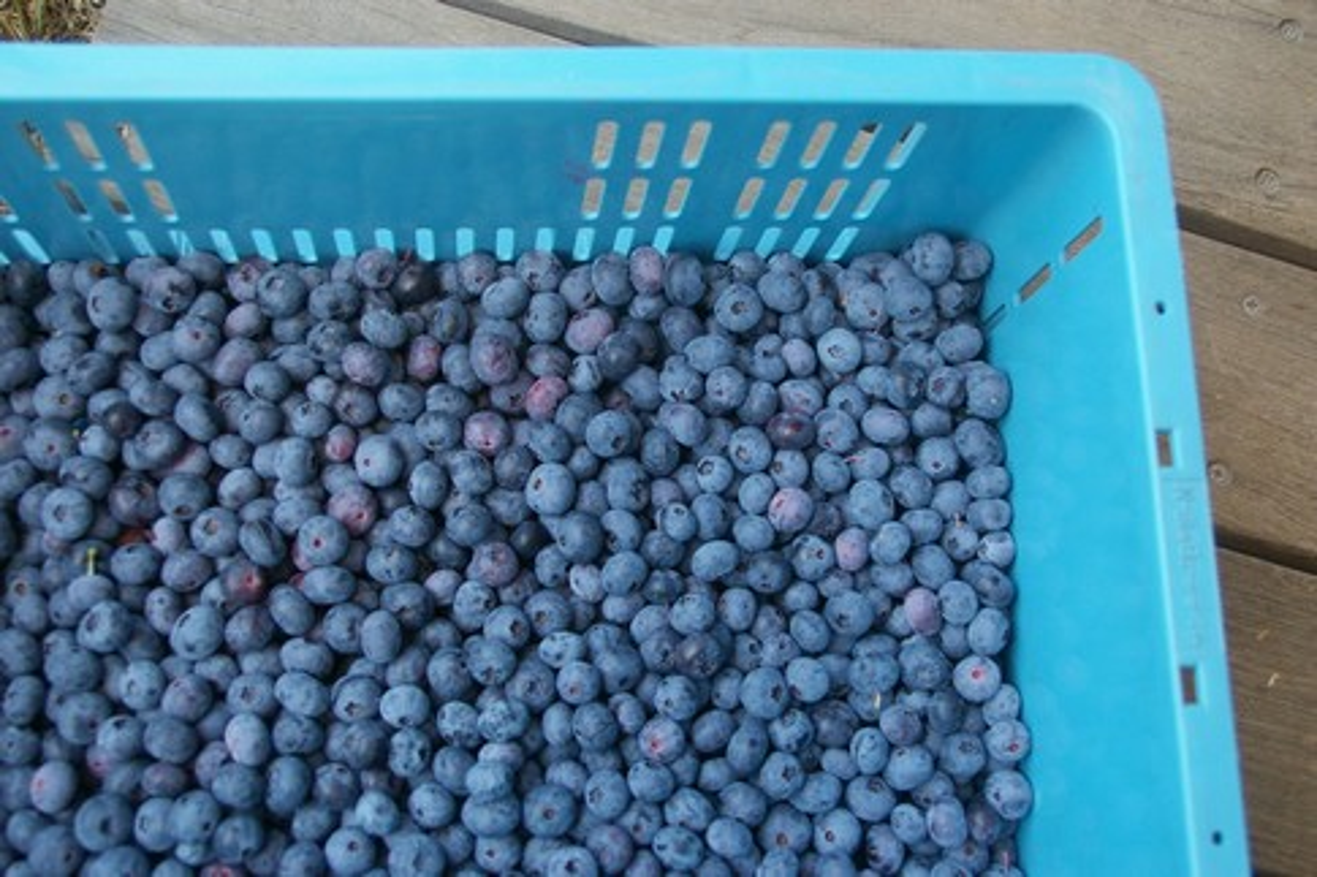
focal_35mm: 45
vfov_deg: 29.8
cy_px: 438
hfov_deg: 43.6
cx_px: 658
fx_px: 1646
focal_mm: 30
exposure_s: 1/125
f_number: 6.7
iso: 200
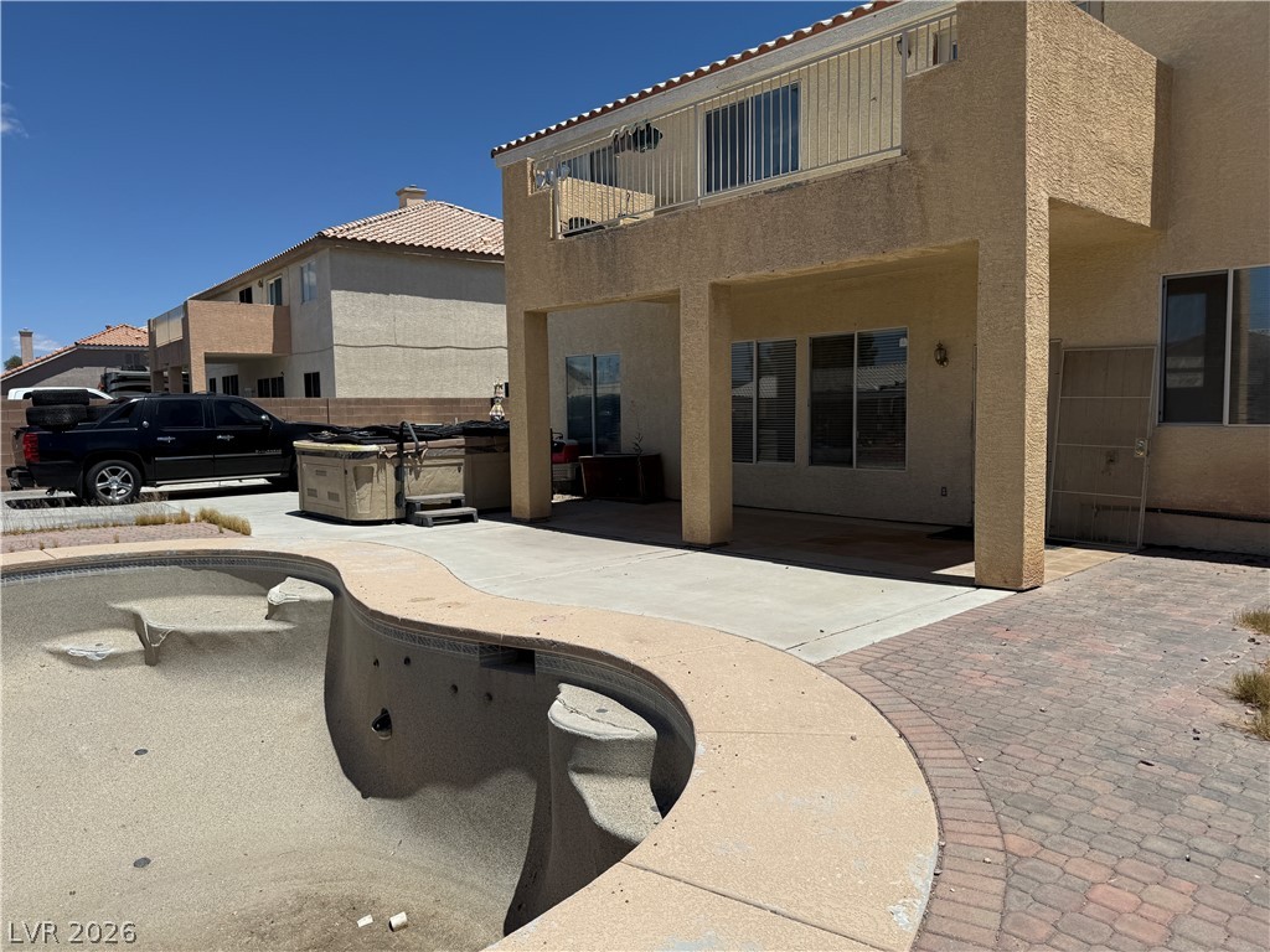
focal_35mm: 24
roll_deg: -0.4
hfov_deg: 71.6
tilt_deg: -1.8
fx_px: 881
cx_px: 635
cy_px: 476
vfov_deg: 56.8
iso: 80
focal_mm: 6.76
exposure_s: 1/10309
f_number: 1.78
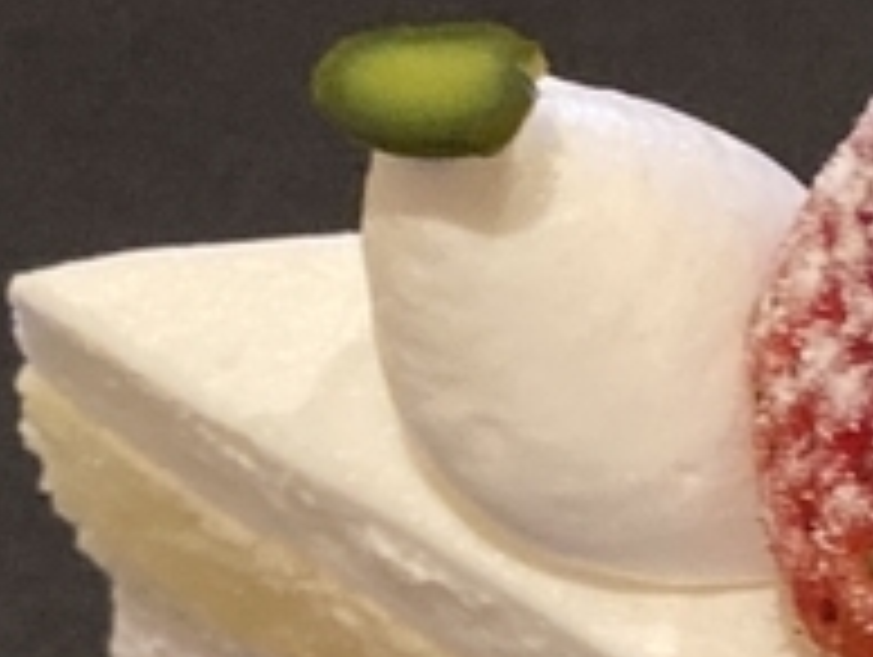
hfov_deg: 11.3
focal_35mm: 173
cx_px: 950
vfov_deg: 8.5
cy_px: 752
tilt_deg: -56.0
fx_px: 4368
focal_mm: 3.99
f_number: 1.8
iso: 320
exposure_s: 1/33
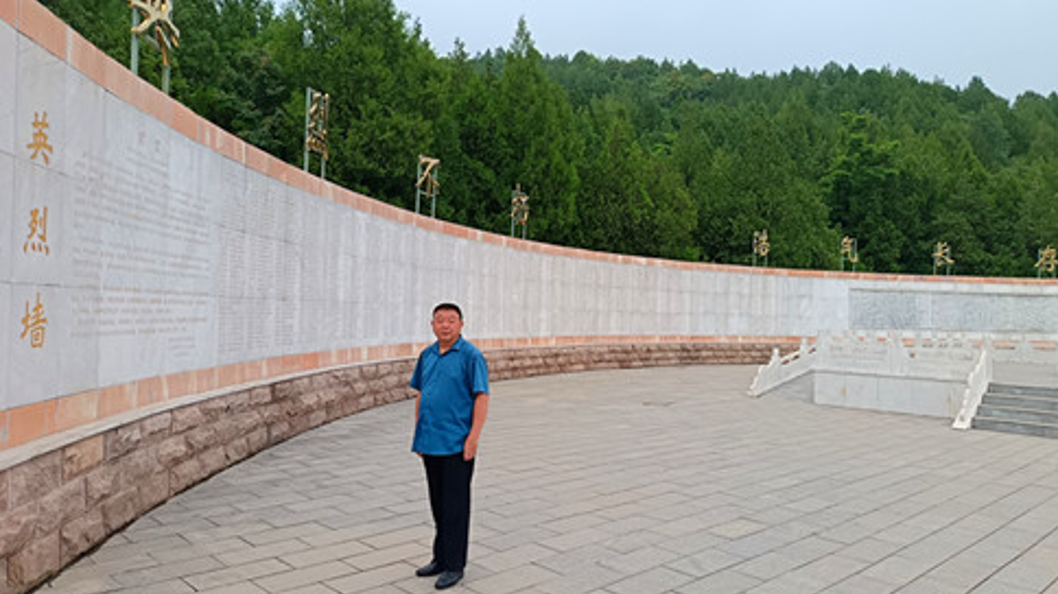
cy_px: 302
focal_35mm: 27
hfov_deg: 69.9
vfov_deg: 42.9
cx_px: 542
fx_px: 757
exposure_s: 1/363
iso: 100
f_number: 1.75
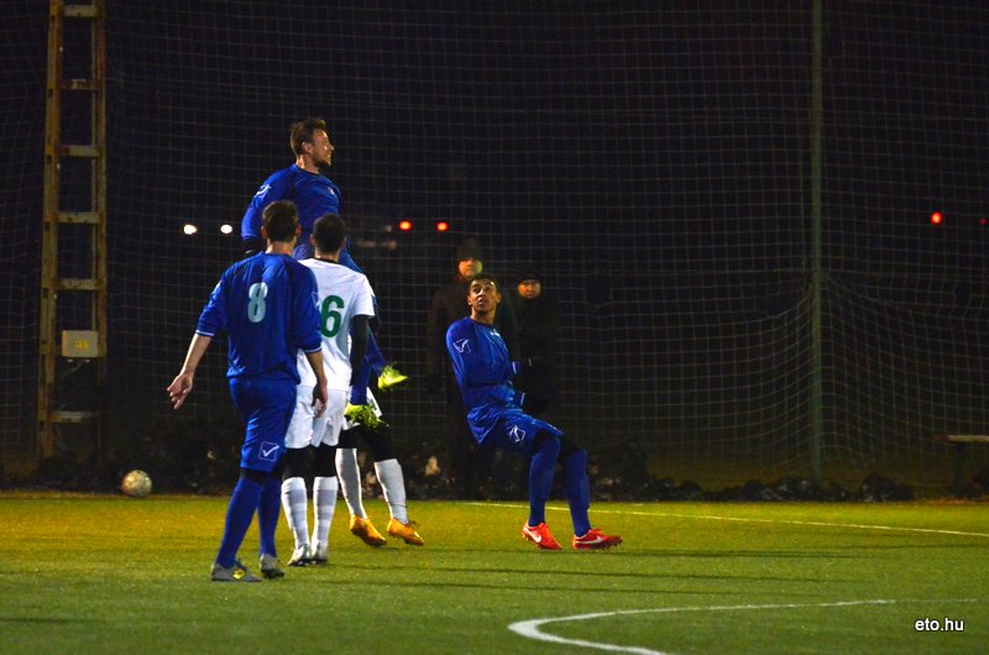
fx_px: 9870
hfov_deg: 5.7
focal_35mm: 360
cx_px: 494
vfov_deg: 3.8
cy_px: 328
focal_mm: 240
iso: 5000
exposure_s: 1/250
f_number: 5.3
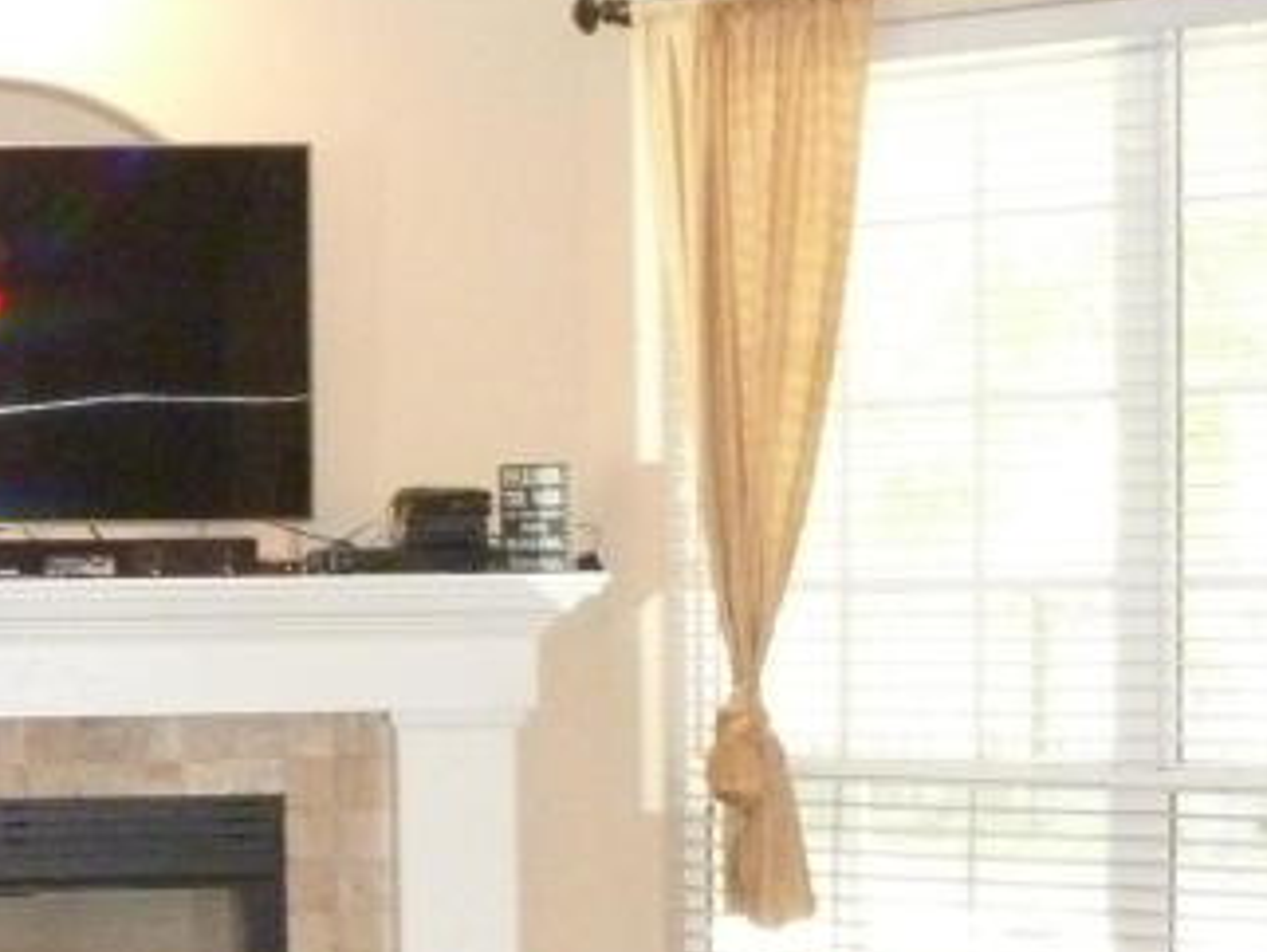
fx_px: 3260
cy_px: 759
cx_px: 275
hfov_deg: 21.7
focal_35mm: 89
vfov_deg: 16.5
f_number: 3.3
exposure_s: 1/30
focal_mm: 4.9
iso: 800
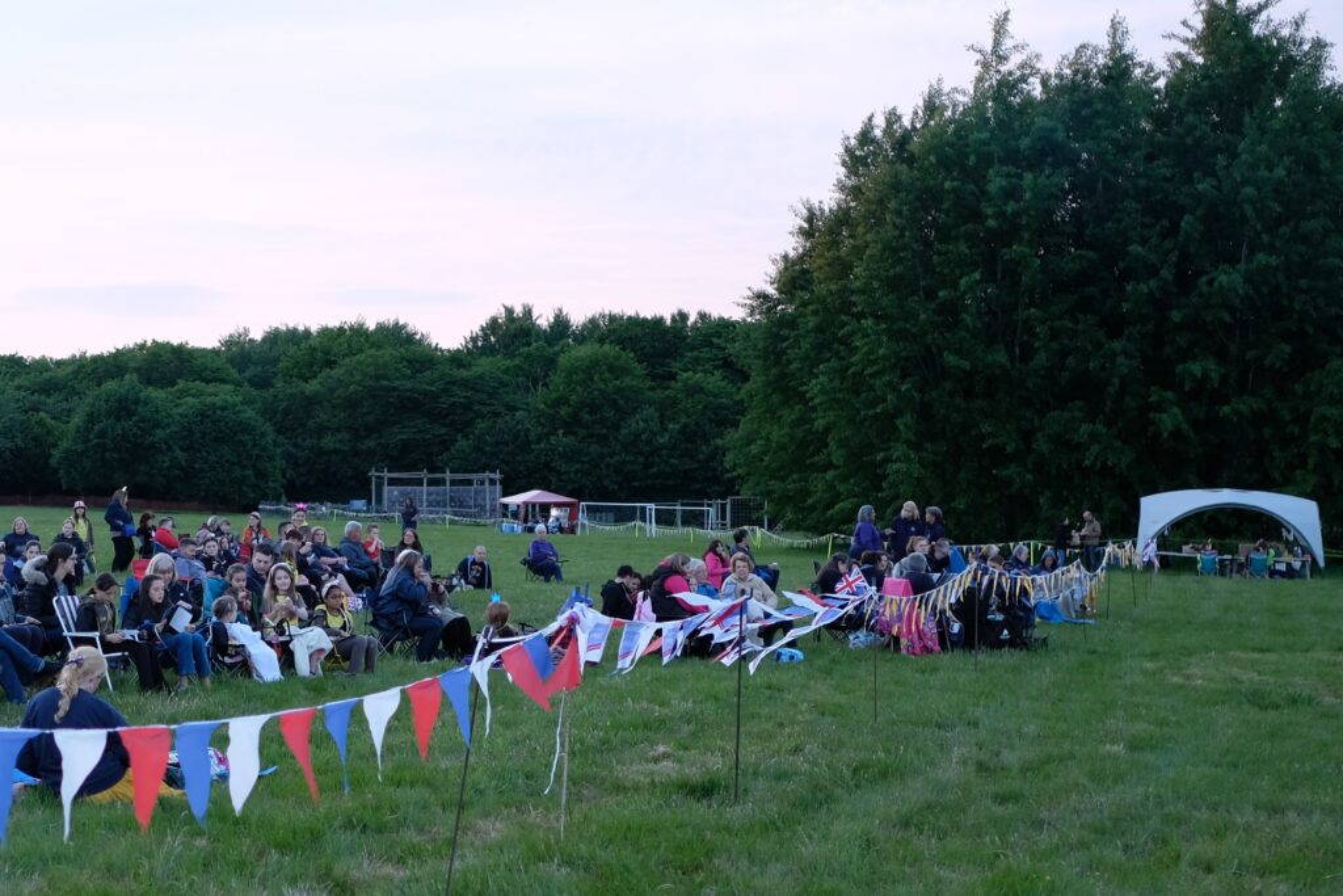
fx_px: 1306
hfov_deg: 54.4
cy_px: 448
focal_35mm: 35
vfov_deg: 37.9
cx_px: 672
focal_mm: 23
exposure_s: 1/240
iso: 200
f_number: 2
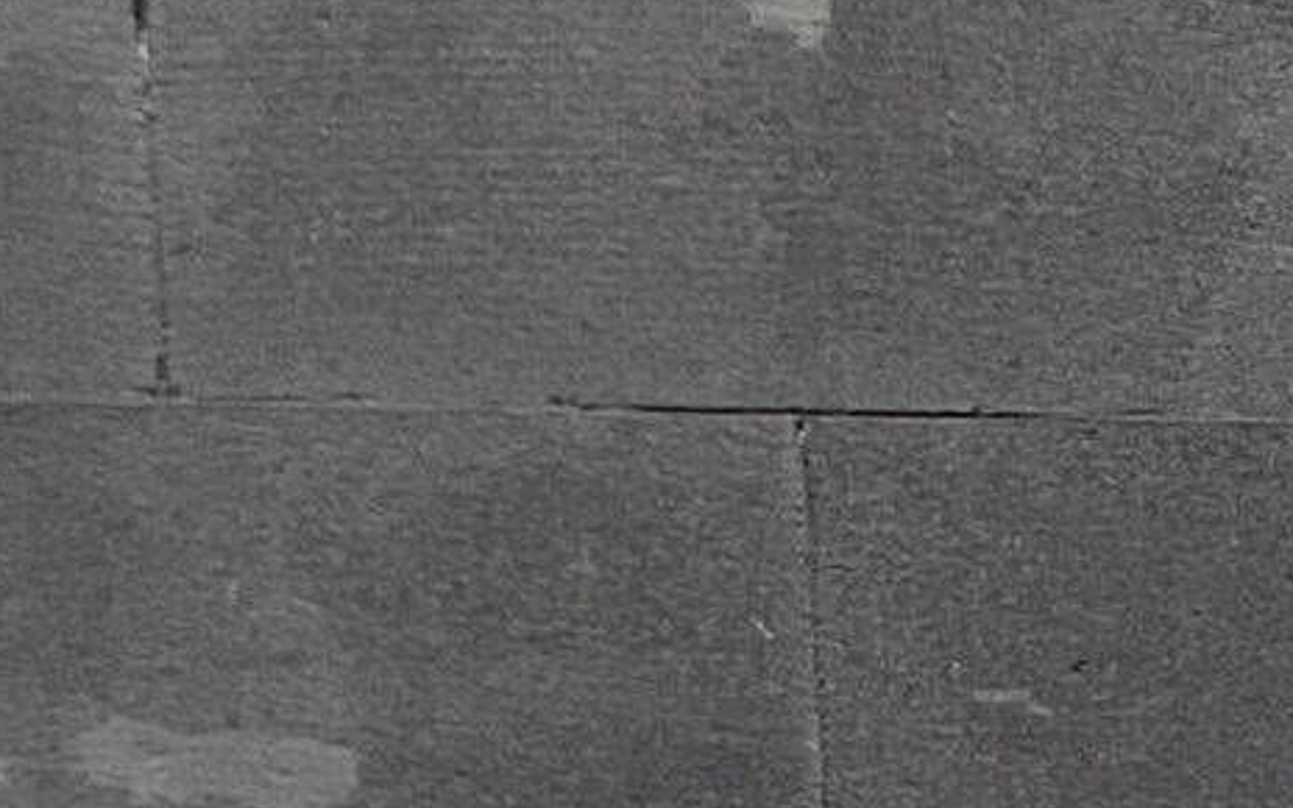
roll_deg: -0.3
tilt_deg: -8.8
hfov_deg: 11.8
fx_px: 5356
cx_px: 2884
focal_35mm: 152
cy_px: 2212
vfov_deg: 7.8
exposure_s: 1/50
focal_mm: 4.2
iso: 200
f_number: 1.6
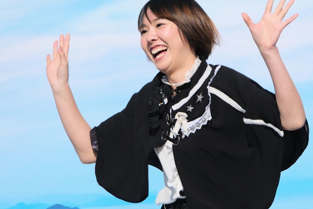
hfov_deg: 7.5
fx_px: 2391
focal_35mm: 275
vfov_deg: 5.0
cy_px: 103
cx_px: 206
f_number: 5.6
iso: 640
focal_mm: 135
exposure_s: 1/2200
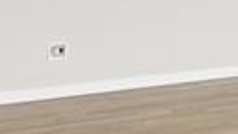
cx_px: 357
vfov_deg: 12.8
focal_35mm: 89
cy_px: -78
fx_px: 562
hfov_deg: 20.5
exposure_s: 1/6
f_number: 8
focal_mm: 17
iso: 400
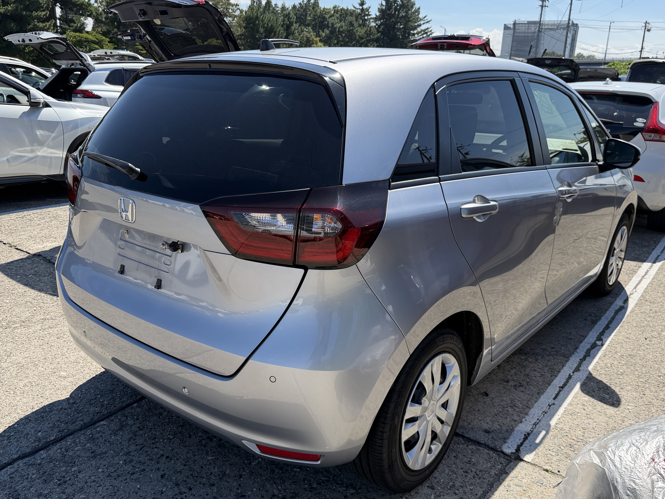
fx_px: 538
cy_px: 266
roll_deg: -2.0
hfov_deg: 63.4
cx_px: 335
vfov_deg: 49.7
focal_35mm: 28
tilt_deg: -16.4
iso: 100
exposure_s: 1/3953
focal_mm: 6.76
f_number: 1.78
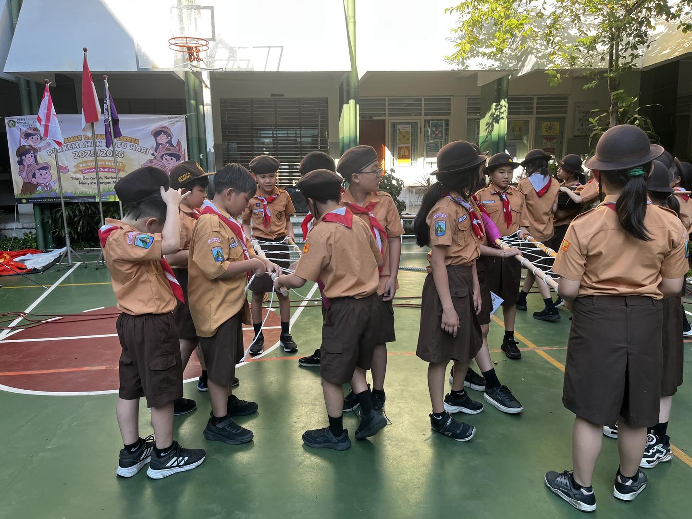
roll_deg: +1.0
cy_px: 260
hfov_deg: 67.3
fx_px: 520
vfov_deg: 53.1
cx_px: 346
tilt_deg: -10.7
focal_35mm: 26
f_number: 1.6
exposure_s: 1/224
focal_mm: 5.1
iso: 40
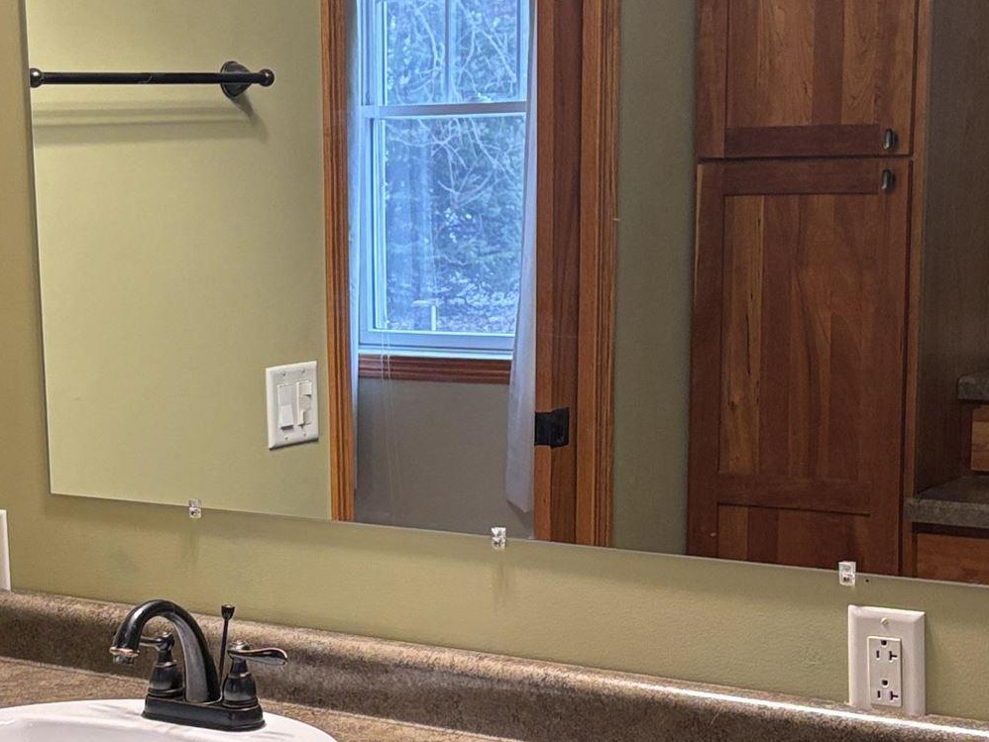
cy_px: 459
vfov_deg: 18.4
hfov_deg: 24.4
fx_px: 2286
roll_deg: +1.0
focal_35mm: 80
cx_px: 387
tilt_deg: -9.5
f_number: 1.6
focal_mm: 5.96
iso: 160
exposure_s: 1/60
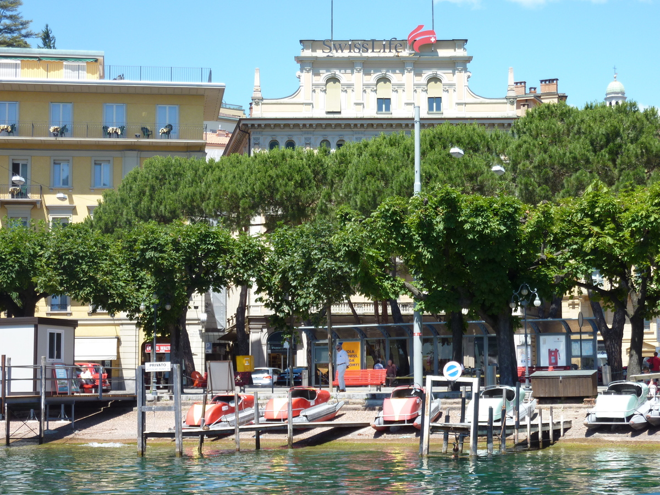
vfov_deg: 20.4
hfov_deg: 27.0
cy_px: 248
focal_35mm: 72
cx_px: 330
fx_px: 1373
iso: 80
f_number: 4.1
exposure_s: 1/250
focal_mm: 11.9
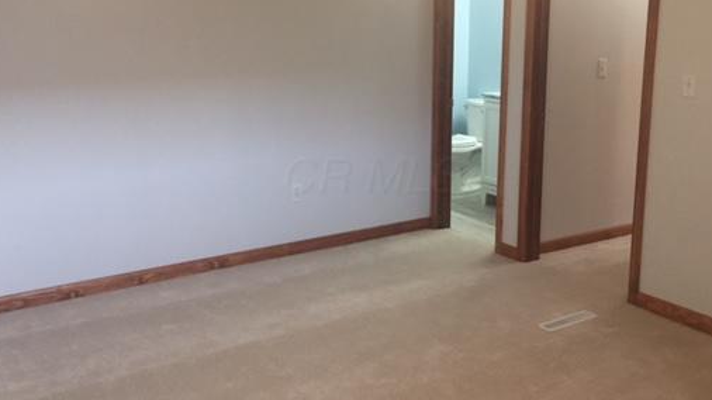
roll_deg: -1.1
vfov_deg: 29.6
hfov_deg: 50.5
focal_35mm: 40
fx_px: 755
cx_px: 373
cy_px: 175
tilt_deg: -14.0
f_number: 2.2
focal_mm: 4.15
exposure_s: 1/30
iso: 125
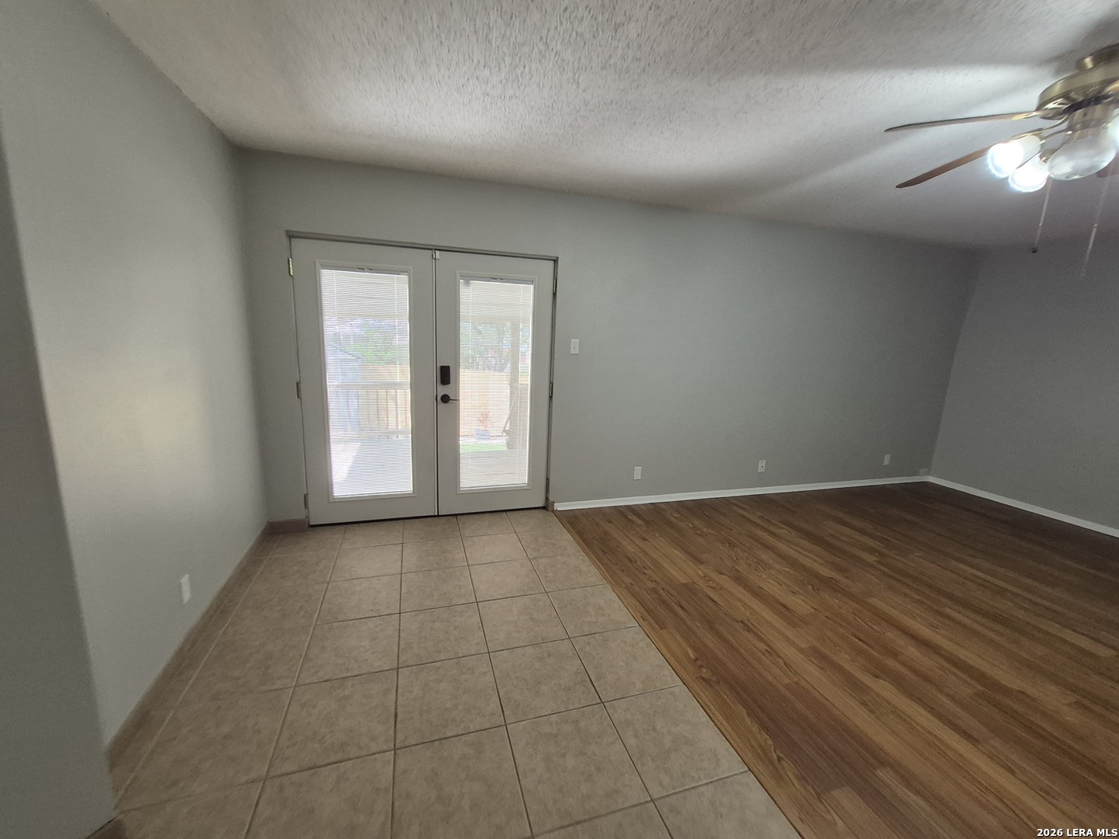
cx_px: 560
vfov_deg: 89.9
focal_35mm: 13
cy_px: 420
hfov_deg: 106.2
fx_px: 420
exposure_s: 1/60
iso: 160
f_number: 2.2
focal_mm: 1.74
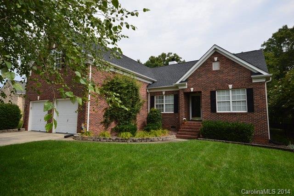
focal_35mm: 21
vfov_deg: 59.4
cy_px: 98
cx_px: 147
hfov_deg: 81.2
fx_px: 171
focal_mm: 14
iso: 400
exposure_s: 1/500
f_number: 11
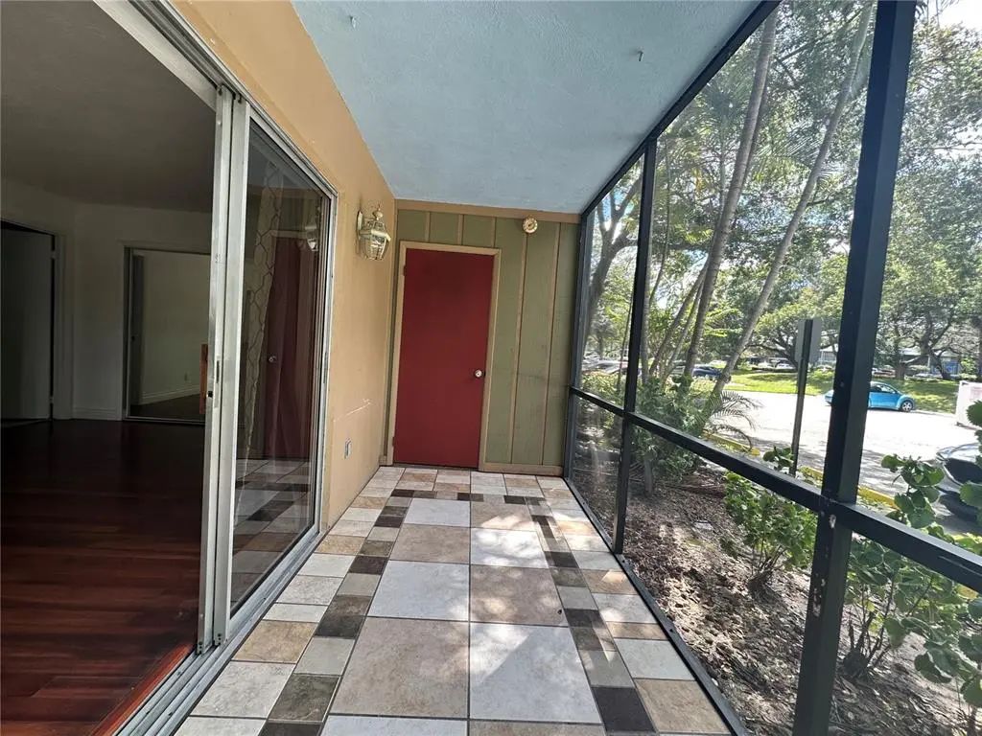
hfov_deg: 102.1
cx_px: 491
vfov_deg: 85.7
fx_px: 397
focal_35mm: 14
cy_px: 368
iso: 50
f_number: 2.2
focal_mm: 2.22
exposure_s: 1/99
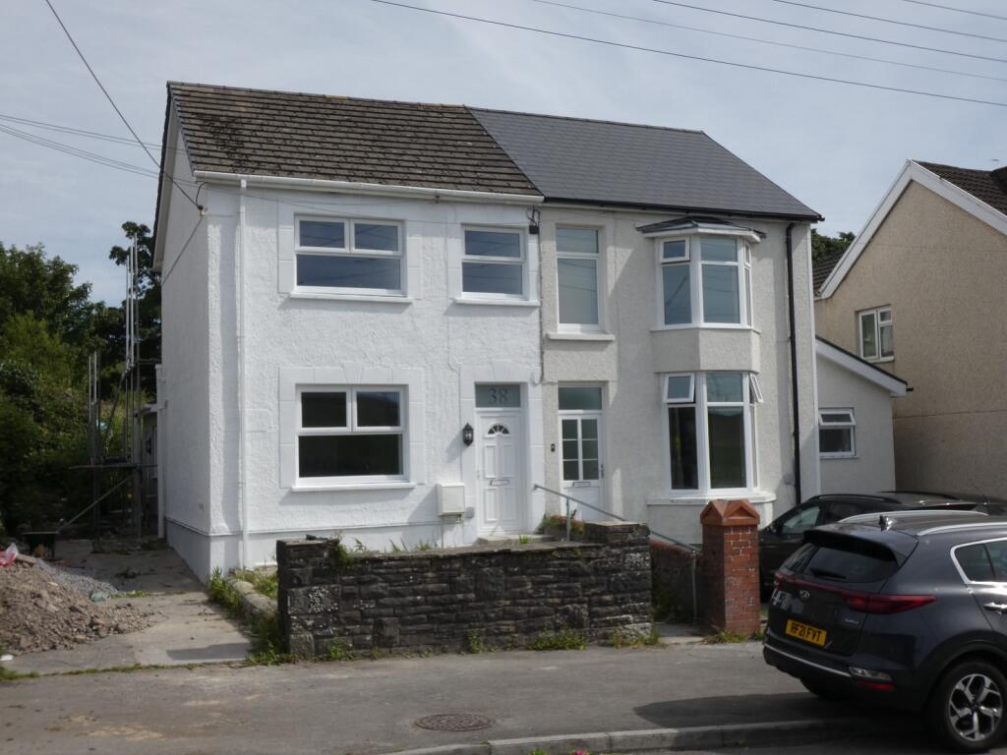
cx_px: 504
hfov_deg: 47.9
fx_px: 1135
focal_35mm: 39
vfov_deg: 36.8
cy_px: 378
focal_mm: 7.1
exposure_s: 1/800
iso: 80
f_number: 4.5
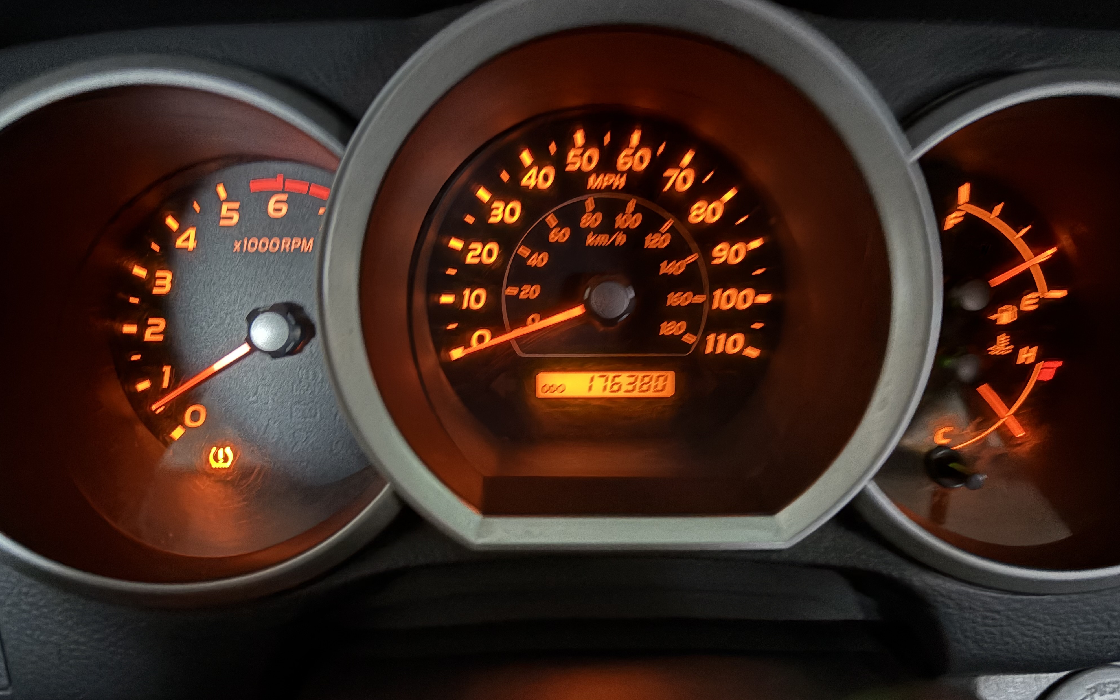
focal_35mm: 28
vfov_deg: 44.5
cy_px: 389
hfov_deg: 66.5
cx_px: 555
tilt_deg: -23.5
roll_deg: -1.5
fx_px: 855
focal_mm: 5.96
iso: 1000
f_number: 1.6
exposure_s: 1/9
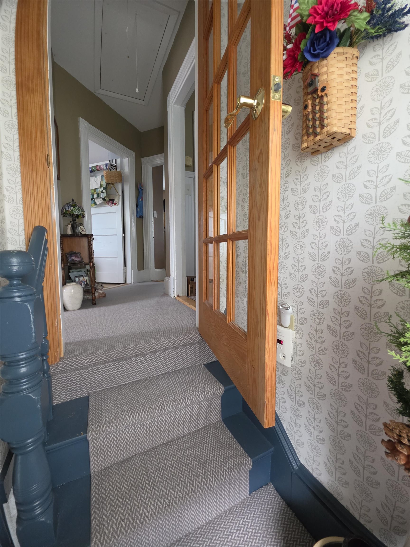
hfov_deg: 89.9
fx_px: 205
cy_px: 274
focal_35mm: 13
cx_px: 205
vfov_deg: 106.2
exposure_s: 1/60
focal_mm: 2.2
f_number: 1.9
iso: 400
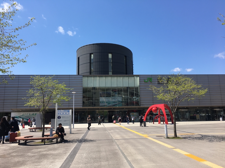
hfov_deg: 61.7
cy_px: 84
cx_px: 112
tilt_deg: +10.0
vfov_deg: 48.2
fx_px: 188
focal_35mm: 29
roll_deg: +1.4
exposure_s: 1/1202
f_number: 2.2
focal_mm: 4.15
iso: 25
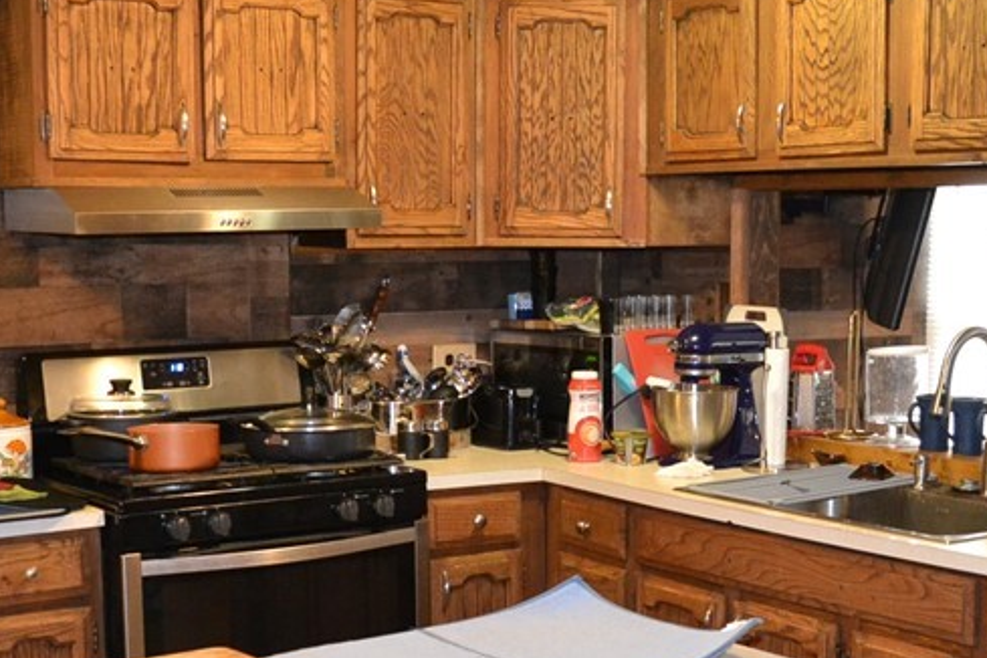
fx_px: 1645
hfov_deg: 33.3
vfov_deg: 22.5
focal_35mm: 60
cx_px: 563
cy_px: 442
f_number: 3.5
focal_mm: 18
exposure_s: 1/60
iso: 2000
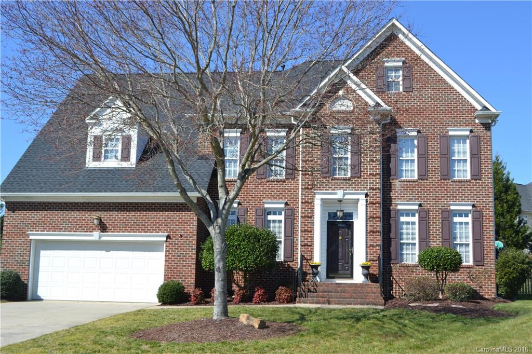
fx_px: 620
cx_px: 266
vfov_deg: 31.9
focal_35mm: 42
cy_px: 177
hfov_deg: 46.4
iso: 100
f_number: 7.1
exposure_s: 1/200
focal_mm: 28
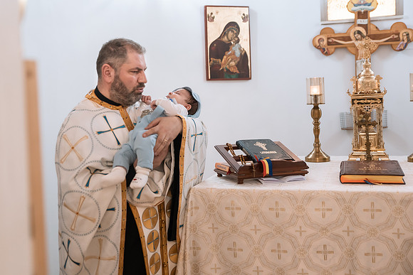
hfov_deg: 39.2
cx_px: 181
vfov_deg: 26.7
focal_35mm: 51
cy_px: 121
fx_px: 580
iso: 800
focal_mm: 45
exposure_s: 1/125
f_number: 2.8
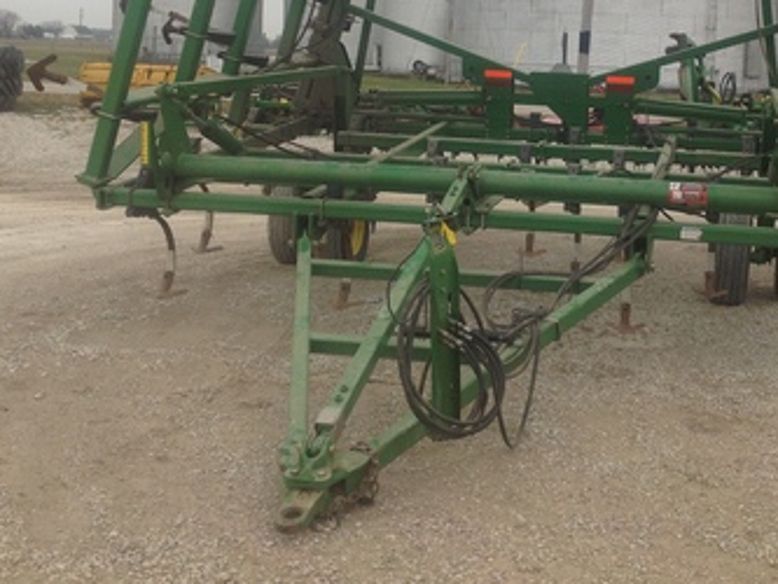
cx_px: 540
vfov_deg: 25.3
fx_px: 1282
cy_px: 121
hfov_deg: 33.4
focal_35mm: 57
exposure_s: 1/775
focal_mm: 4.28
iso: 50
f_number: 2.4
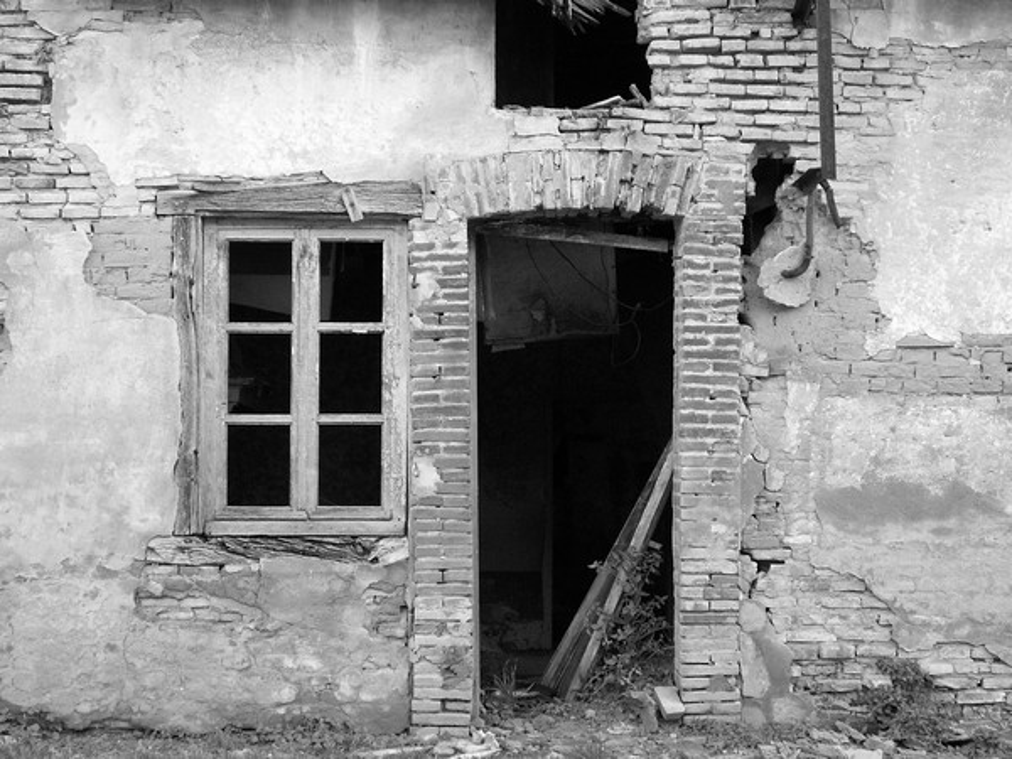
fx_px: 2017
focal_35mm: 69
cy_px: 380
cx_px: 506
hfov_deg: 28.2
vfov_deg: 21.3
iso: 100
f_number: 3.2
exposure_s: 1/40
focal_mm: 11.6
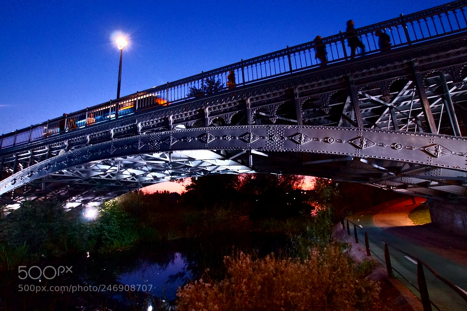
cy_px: 156
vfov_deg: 77.3
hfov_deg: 100.4
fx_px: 194
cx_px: 234
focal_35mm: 15
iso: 3200
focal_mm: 10
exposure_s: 1/20
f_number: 6.3
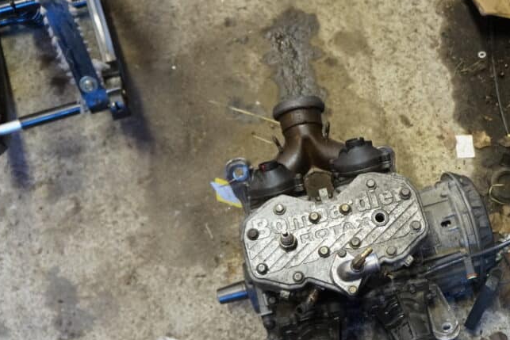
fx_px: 609
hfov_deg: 43.6
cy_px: 245
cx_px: 397
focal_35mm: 43
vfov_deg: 30.8
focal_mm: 18
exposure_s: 1/60
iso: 2500
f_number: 3.5
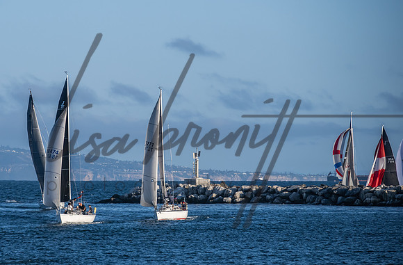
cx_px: 133
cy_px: 121
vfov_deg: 4.9
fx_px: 3069
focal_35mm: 275
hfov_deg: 7.5
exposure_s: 1/2500
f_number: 6.3
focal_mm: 200
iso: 320
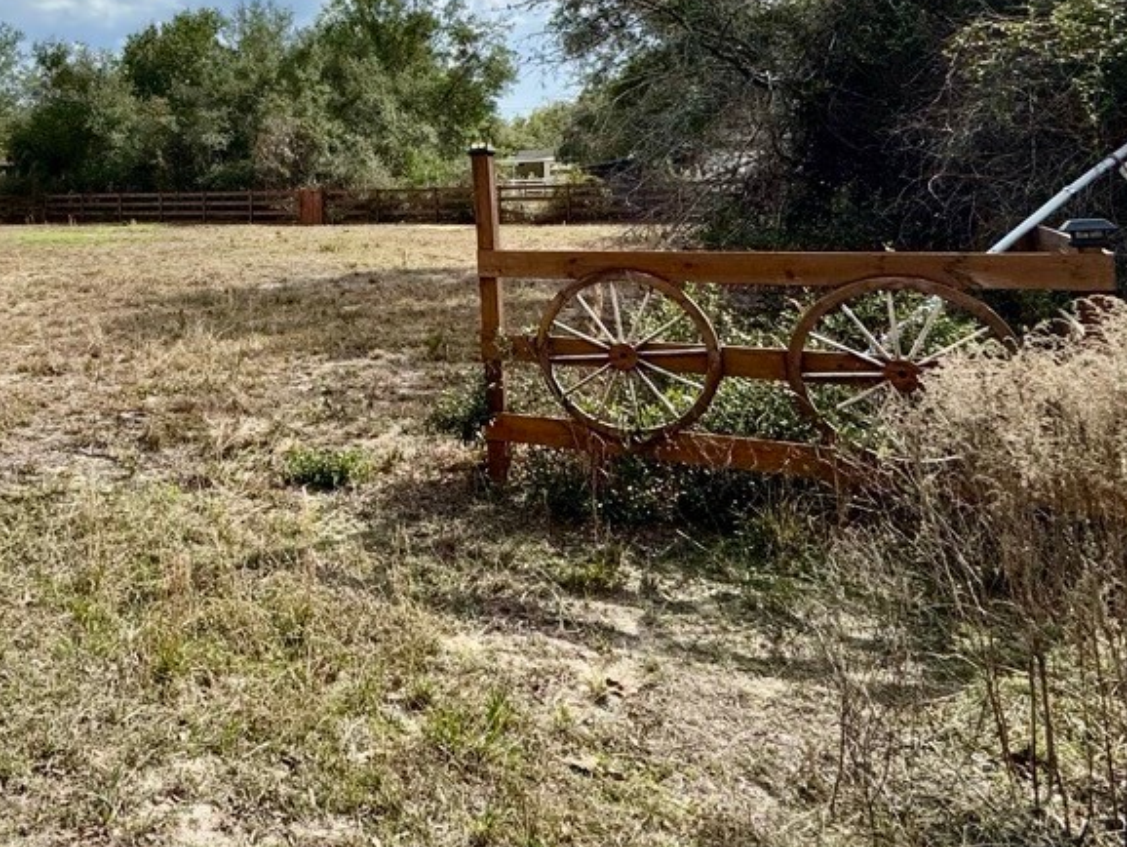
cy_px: 158
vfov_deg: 43.2
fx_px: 1010
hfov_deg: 52.5
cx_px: 150
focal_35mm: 31
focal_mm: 2.22
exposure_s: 1/2674
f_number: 2.2
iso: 50
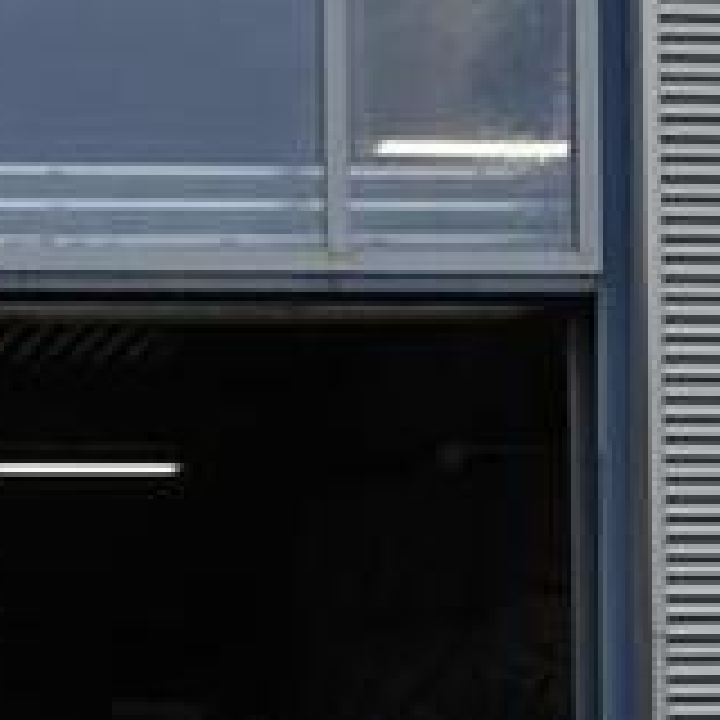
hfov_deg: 10.9
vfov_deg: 10.7
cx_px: -428
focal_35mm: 153
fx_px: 3600
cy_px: 1334
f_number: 4.5
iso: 200
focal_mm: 29
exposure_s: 1/250
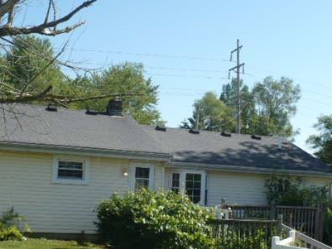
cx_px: 148
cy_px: 160
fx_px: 566
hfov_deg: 32.7
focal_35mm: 59
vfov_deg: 24.7
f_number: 2.8
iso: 100
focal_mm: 6.1
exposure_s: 1/800
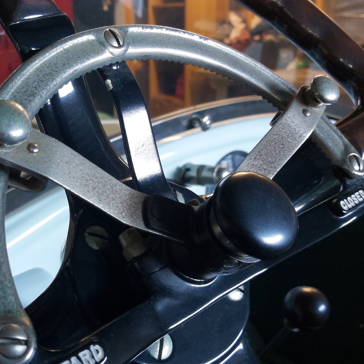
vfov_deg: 43.7
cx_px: 114
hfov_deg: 43.1
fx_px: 452
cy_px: 209
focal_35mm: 38
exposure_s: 1/50
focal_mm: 3.92
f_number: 1.7
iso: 400
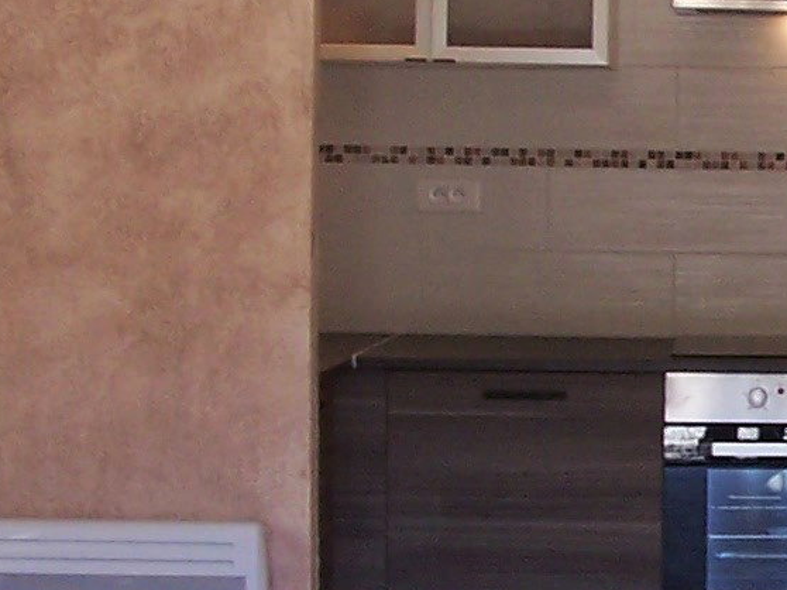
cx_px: 1006
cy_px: 196
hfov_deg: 12.2
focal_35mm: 157
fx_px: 3568
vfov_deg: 9.4
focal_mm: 6.3
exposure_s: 1/30
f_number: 2.8
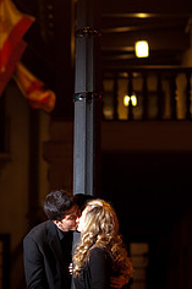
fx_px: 1298
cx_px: 41
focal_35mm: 162
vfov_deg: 12.6
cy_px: 222
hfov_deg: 8.4
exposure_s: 1/6
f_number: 2.2
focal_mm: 85
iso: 250
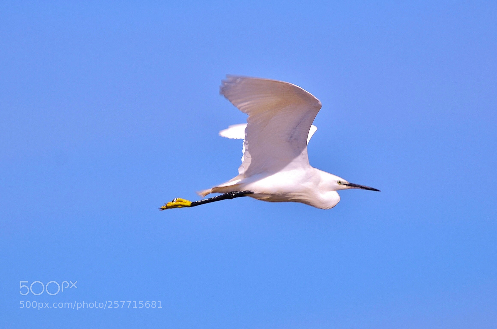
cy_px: 164
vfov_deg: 1.9
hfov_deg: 2.9
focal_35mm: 720
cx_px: 248
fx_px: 9917
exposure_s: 1/500
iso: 100
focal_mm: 480
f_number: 6.3
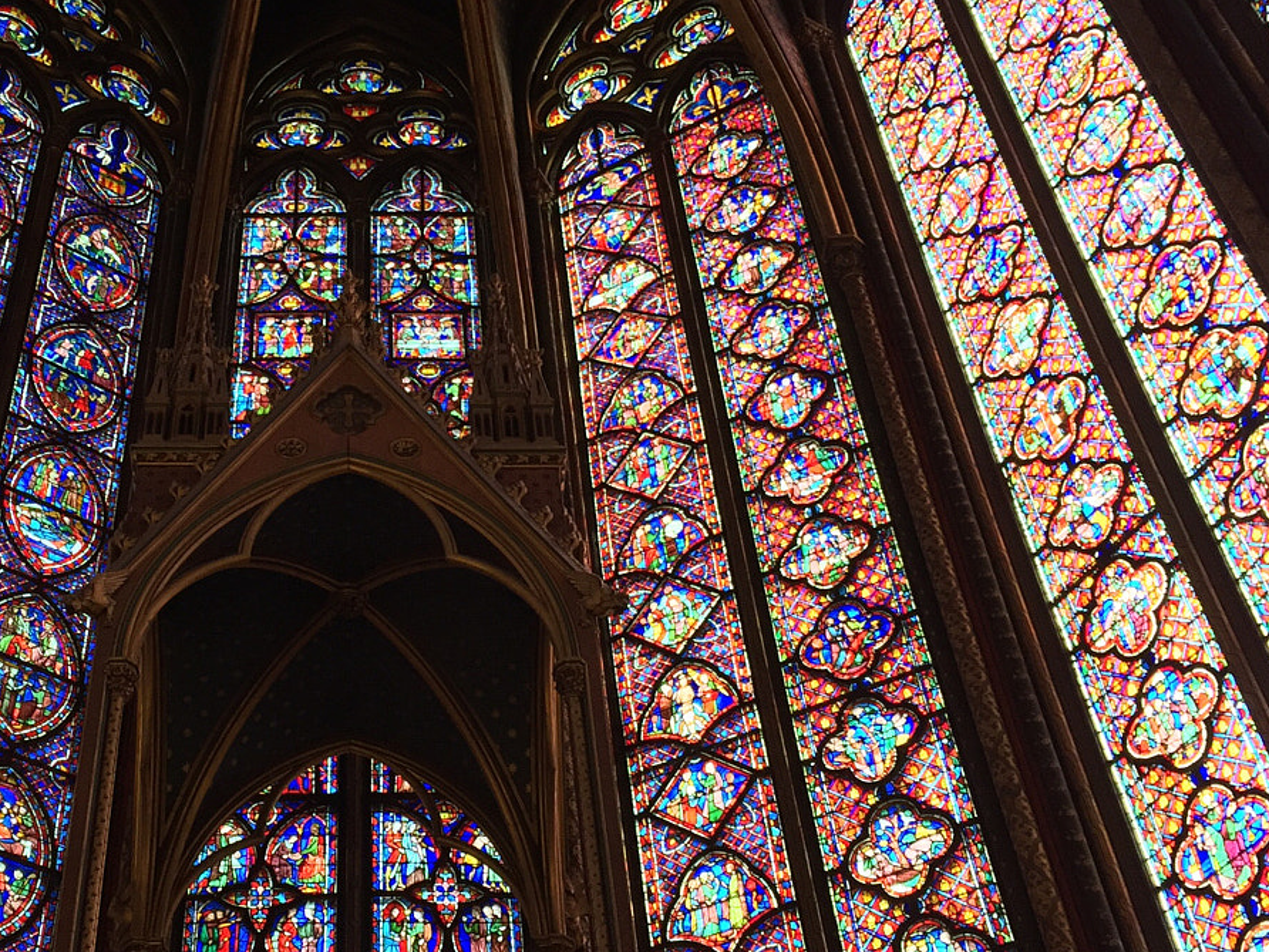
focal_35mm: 52
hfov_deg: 36.3
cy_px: 420
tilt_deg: +49.0
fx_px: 1906
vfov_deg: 28.0
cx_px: 388
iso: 80
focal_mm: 4.15
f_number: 2.2
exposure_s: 1/33
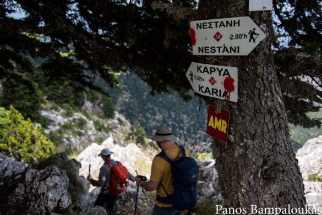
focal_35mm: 34
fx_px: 304
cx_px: 161
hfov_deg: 55.8
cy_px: 108
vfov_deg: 38.9
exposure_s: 1/400
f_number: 4
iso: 100
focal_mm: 34
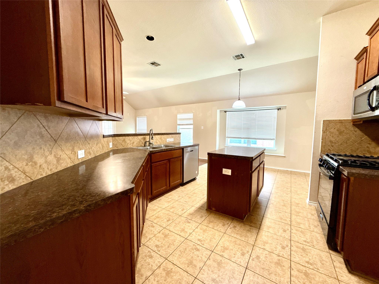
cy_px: 142
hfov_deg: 102.1
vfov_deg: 85.7
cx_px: 190
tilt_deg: -4.8
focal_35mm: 14
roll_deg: -0.4
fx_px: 153
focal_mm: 2.22
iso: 250
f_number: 2.2
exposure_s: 1/60
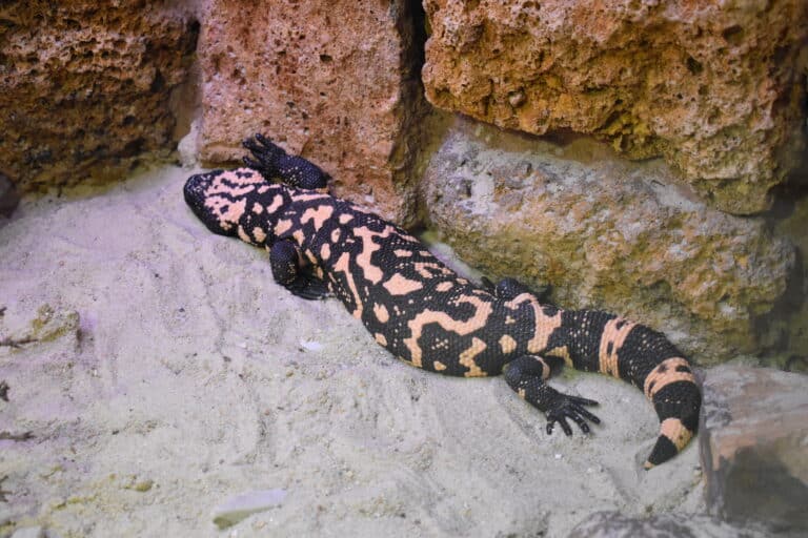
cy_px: 269
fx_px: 1212
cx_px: 404
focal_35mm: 54
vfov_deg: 25.1
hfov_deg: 36.9
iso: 3200
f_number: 4.8
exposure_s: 1/125
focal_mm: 36
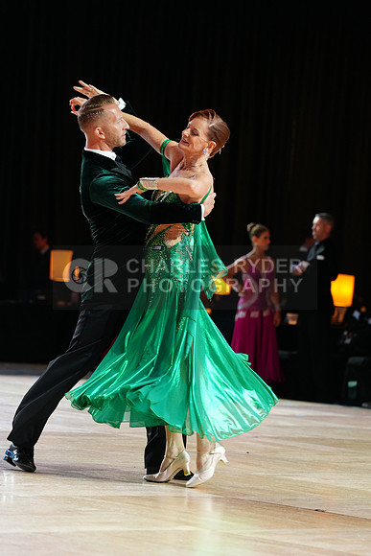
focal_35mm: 146
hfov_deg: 9.4
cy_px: 278
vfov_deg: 14.1
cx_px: 186
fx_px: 2255
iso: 2500
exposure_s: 1/250
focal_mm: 146
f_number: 4
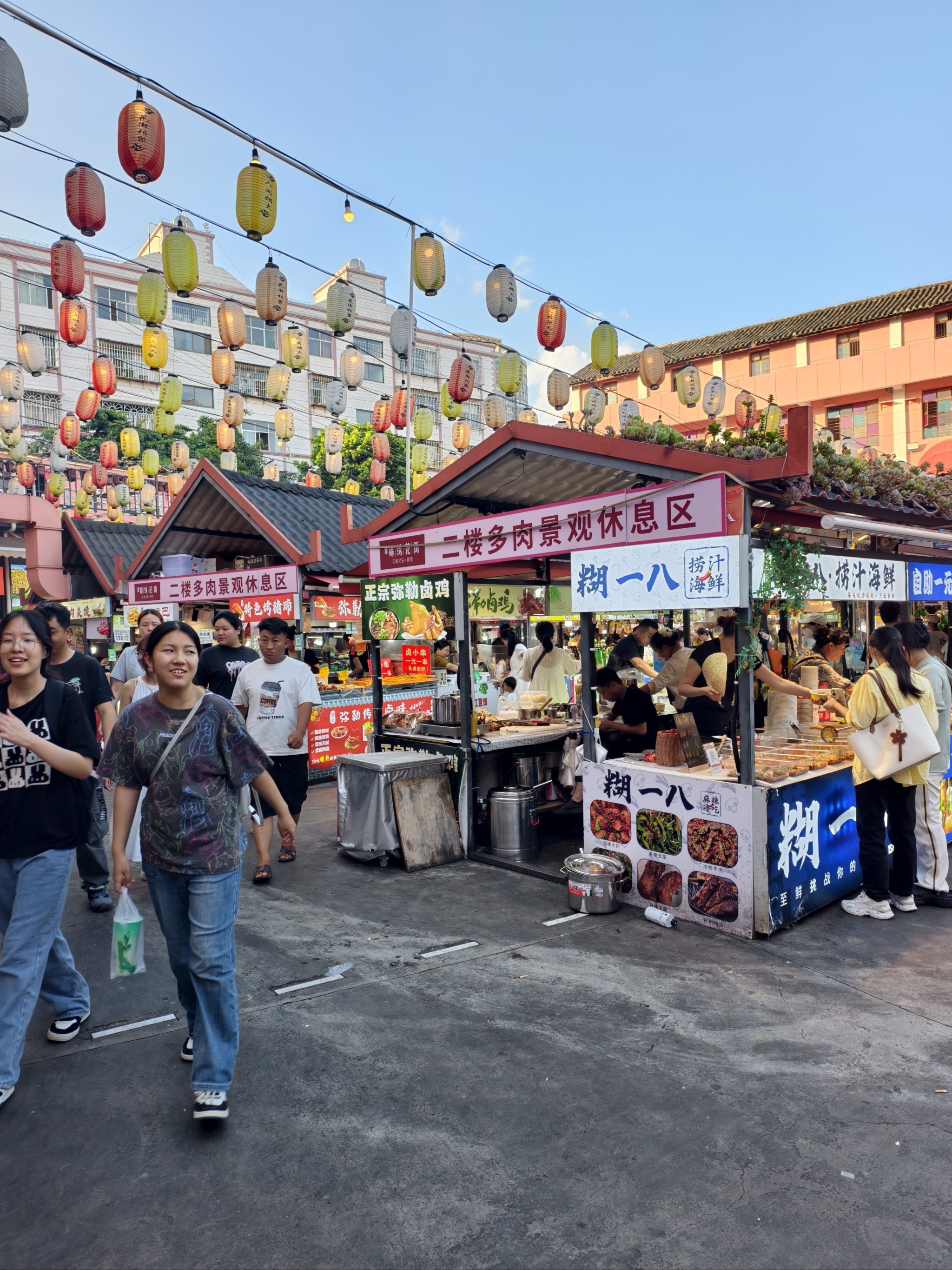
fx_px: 843
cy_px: 635
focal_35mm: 23
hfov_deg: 58.9
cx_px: 476
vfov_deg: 73.9
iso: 71
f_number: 1.57
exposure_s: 1/161
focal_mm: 6.54
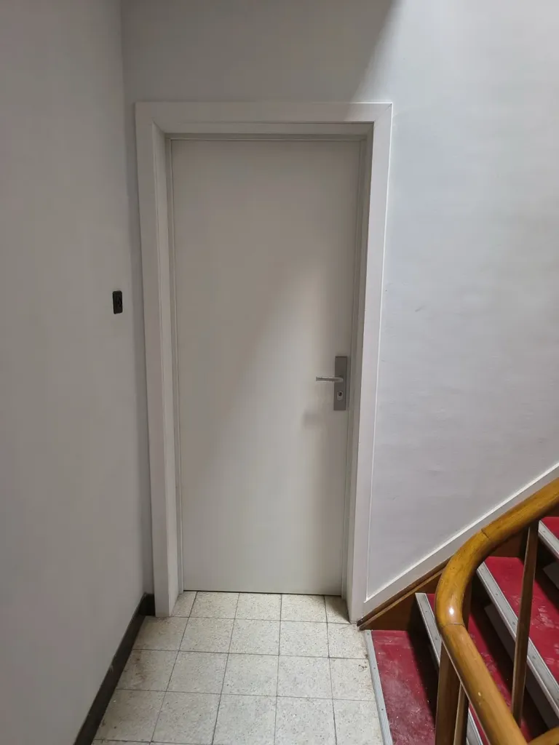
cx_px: 280
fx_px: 495
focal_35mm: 23
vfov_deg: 73.9
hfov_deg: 58.9
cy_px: 372
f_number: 1.8
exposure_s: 1/33.3
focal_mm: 5.56
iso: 1500
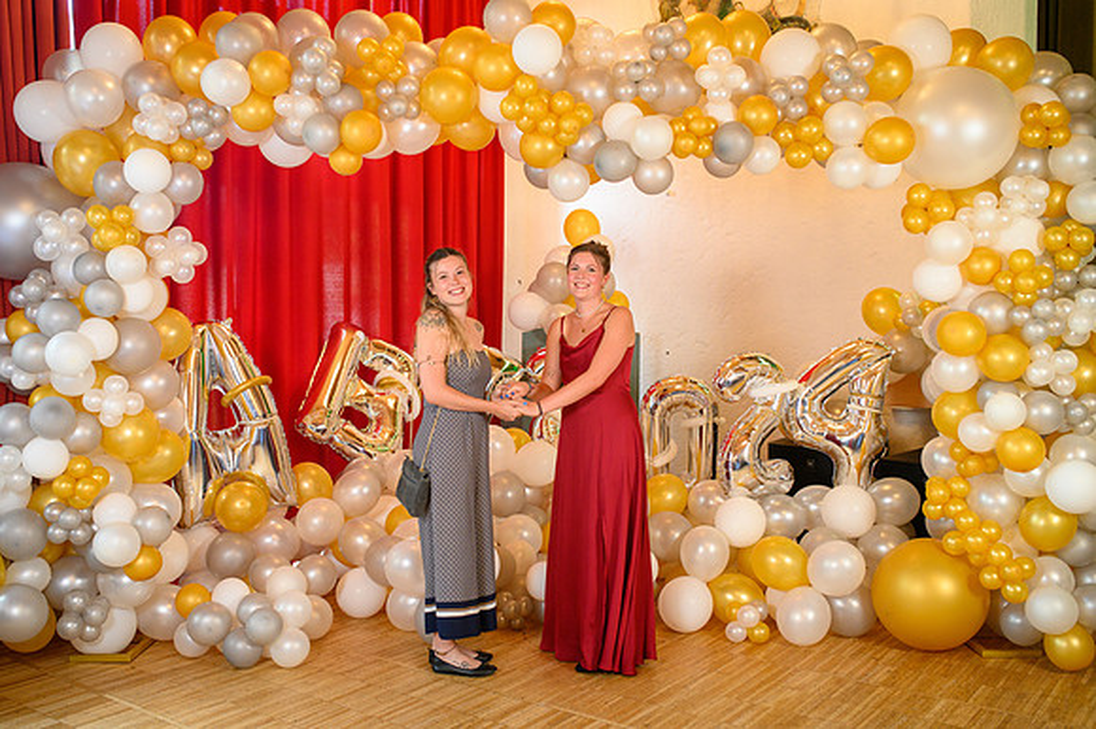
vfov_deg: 36.4
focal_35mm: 36
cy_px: 350
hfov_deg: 52.6
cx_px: 526
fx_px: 1108
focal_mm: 35
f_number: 3.5
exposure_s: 1/100
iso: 1250
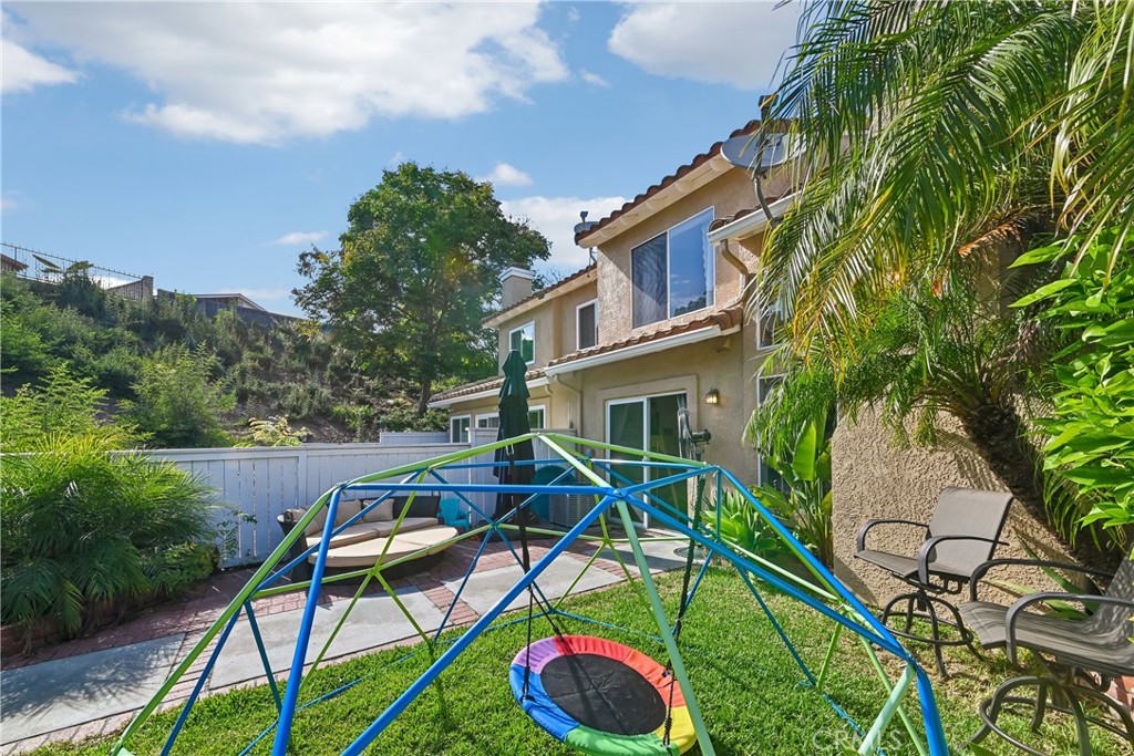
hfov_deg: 112.6
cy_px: 378
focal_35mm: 12
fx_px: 378
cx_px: 567
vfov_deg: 90.0
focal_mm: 12
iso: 250
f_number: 22
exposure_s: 1/40
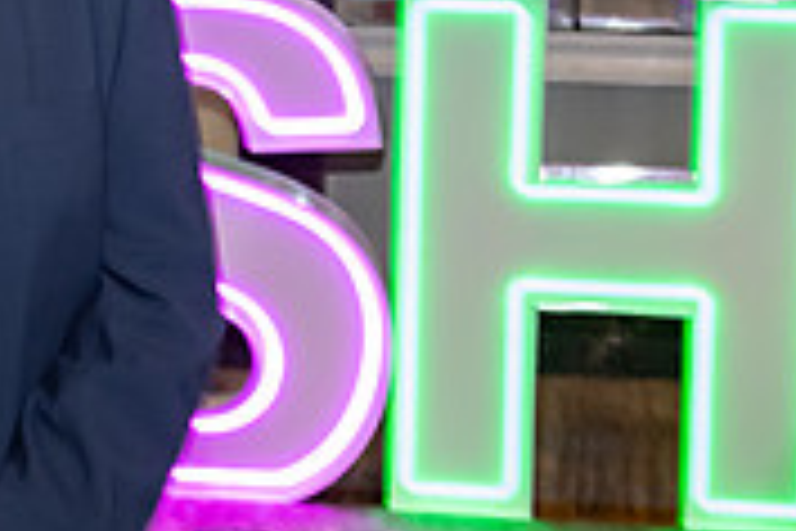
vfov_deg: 8.2
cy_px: 16
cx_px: -165
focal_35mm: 166
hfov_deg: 12.1
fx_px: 3670
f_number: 5.6
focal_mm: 44
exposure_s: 1/50
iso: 2000
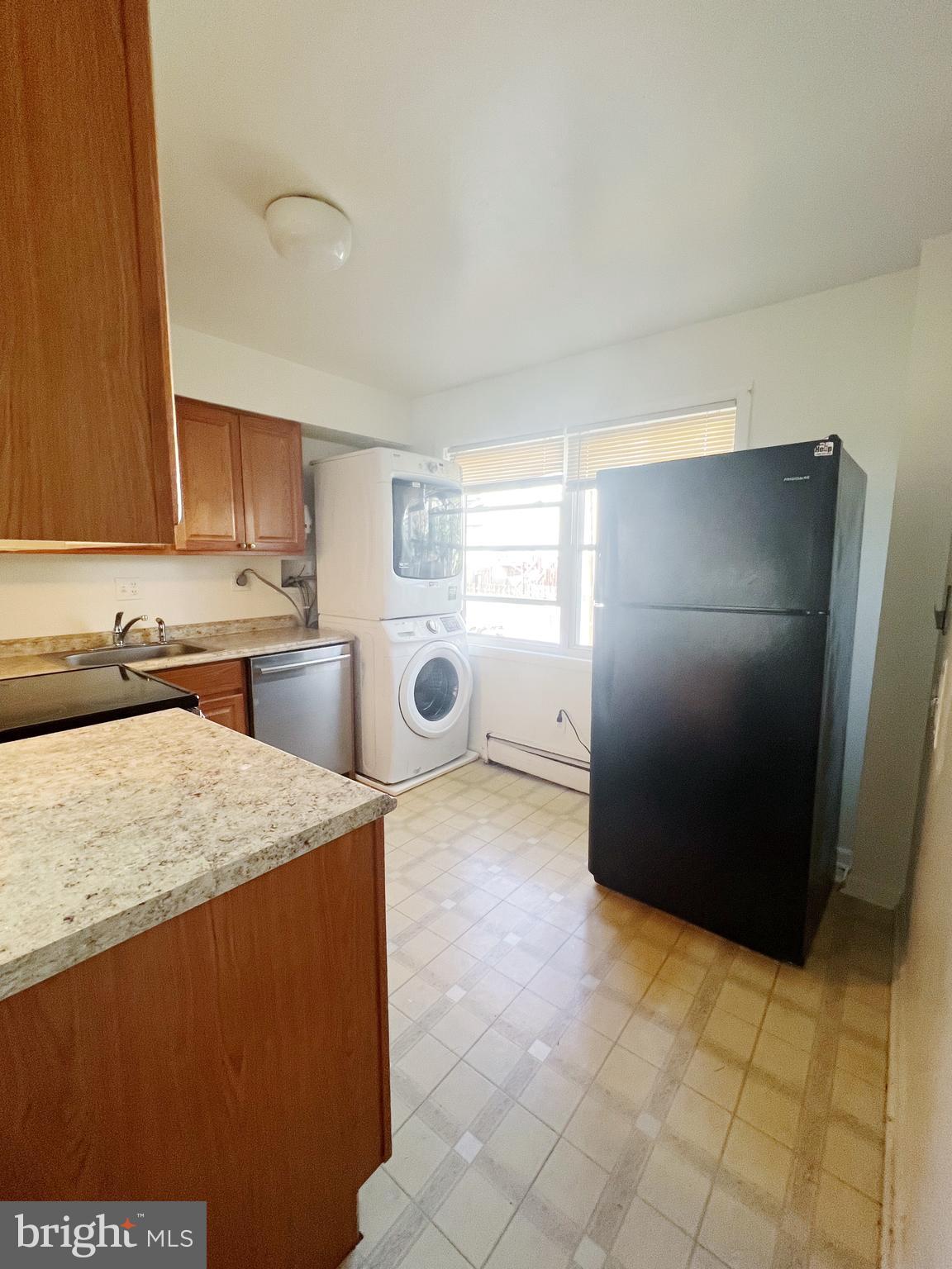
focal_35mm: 13
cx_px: 476
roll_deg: +1.6
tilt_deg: -8.3
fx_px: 477
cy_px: 634
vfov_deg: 106.2
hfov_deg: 89.9
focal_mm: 1.57
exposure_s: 1/120
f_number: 1.8
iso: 160
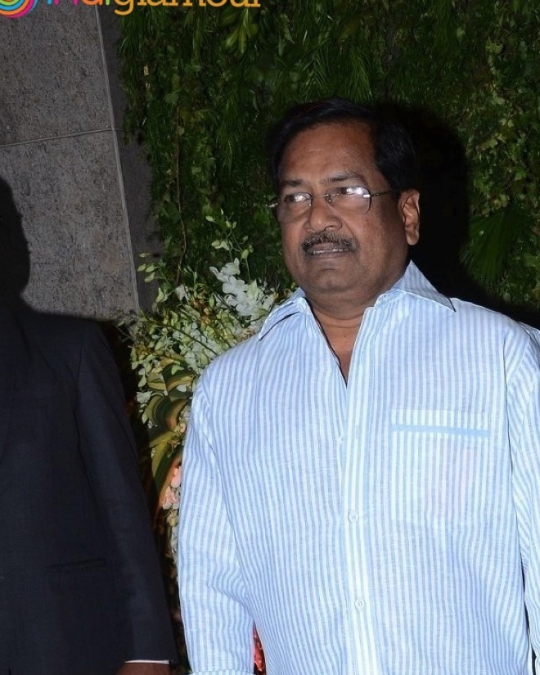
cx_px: 474
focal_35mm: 74
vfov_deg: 24.3
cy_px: 703
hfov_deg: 20.3
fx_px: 1478
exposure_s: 1/125
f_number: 9
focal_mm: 24
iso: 500
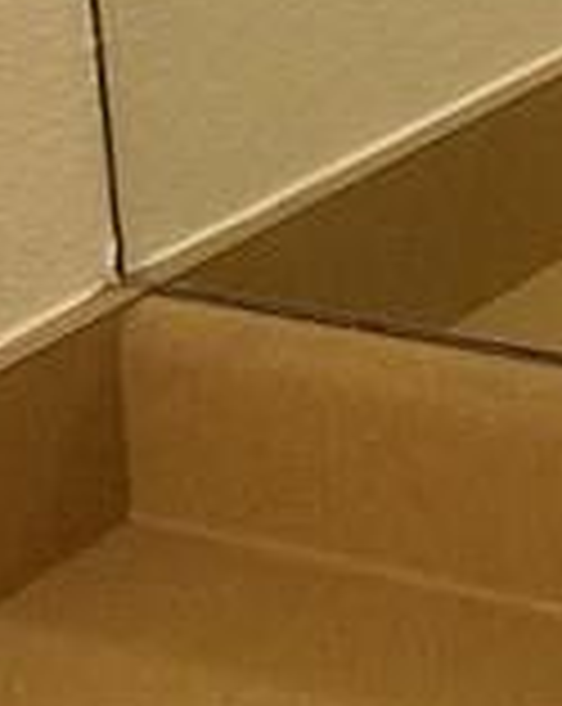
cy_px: 9
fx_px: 3461
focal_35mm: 166
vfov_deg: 11.5
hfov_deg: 9.1
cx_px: 818
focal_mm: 4.2
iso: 200
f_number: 1.7
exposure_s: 1/24
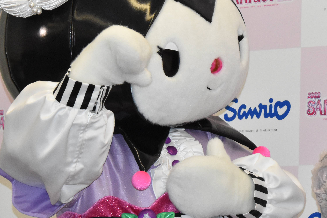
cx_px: 275
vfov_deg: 4.6
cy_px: 75
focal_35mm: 297
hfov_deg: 6.9
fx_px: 2698
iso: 3200
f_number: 11
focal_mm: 98
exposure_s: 1/200
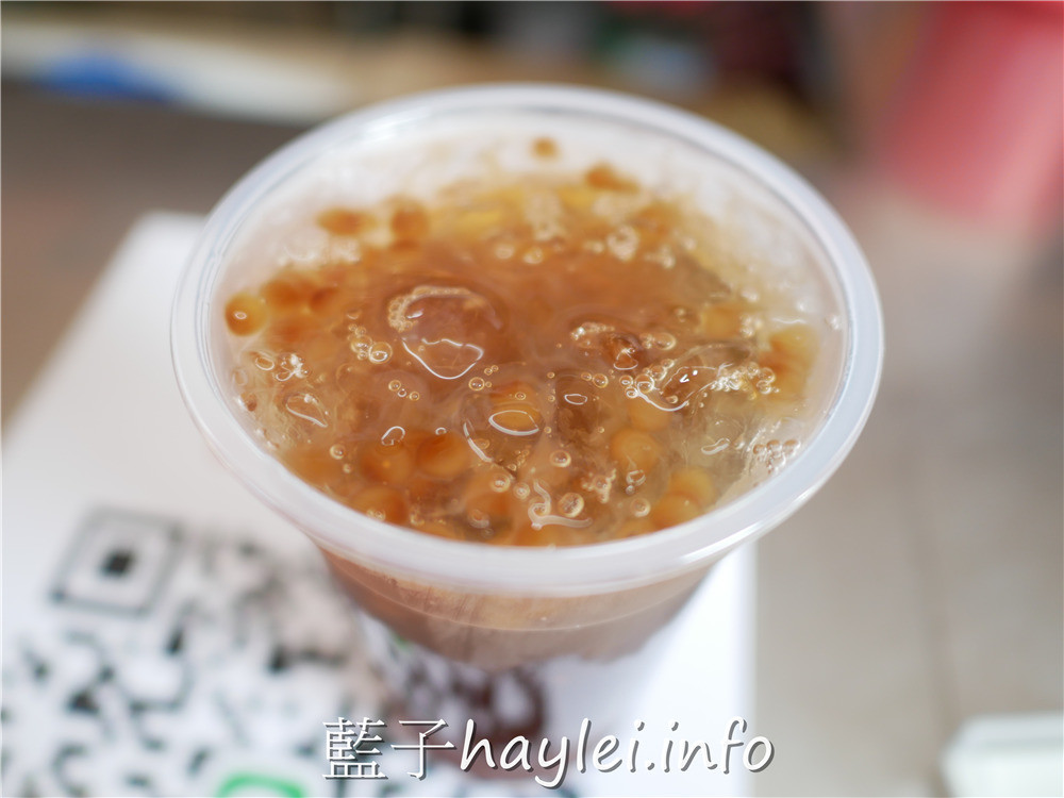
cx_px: 532
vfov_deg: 46.8
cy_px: 399
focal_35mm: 30
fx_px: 922
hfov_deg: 60.0
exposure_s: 1/125
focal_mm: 15
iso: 200
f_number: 1.7
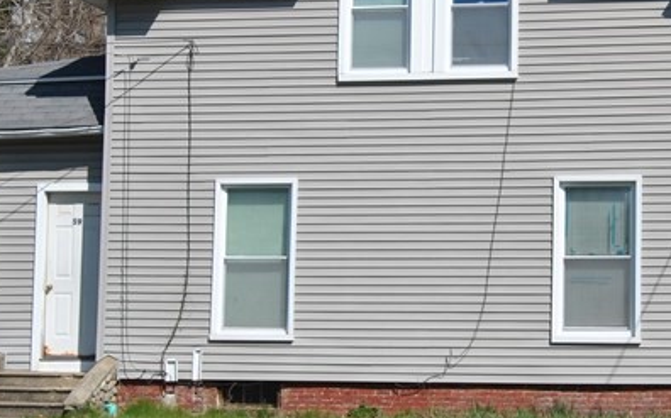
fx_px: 1882
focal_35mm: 103
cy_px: 204
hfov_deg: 20.1
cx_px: 463
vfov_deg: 12.7
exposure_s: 1/320
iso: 100
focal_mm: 26
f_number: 9
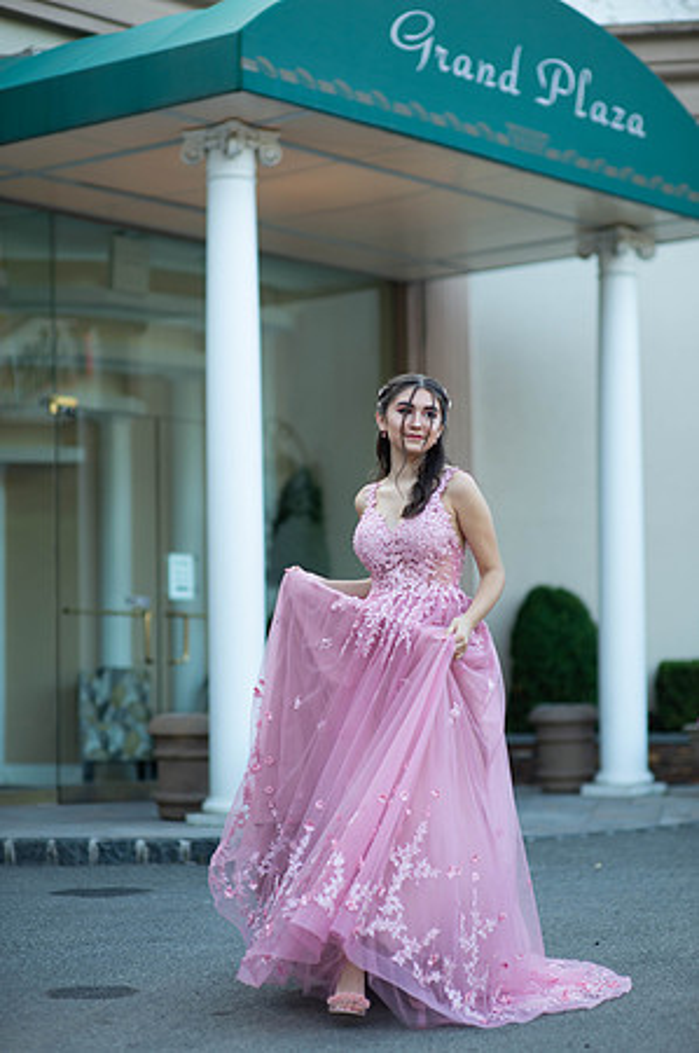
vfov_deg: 23.9
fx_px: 2481
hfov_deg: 16.0
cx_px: 350
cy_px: 526
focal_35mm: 85
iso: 250
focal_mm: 85
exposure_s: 1/640
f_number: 2
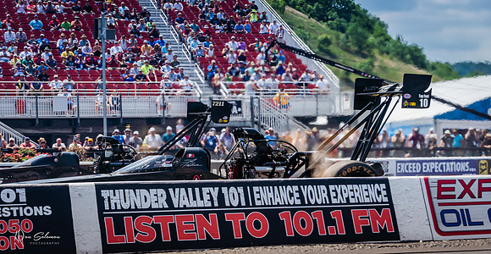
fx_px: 1034
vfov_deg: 14.0
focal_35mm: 81
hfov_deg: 26.7
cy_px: 135
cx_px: 247
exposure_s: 1/2000
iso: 100
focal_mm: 50
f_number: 5.6
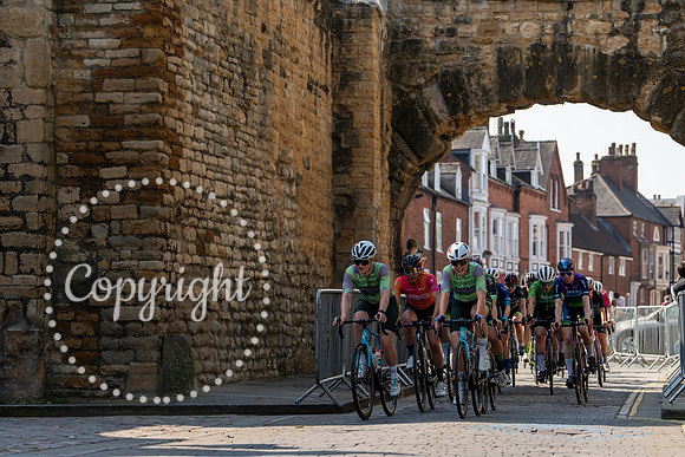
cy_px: 233
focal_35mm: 122
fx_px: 2317
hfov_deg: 16.8
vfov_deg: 11.3
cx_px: 417
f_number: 4.5
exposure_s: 1/1000
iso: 200
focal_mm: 100
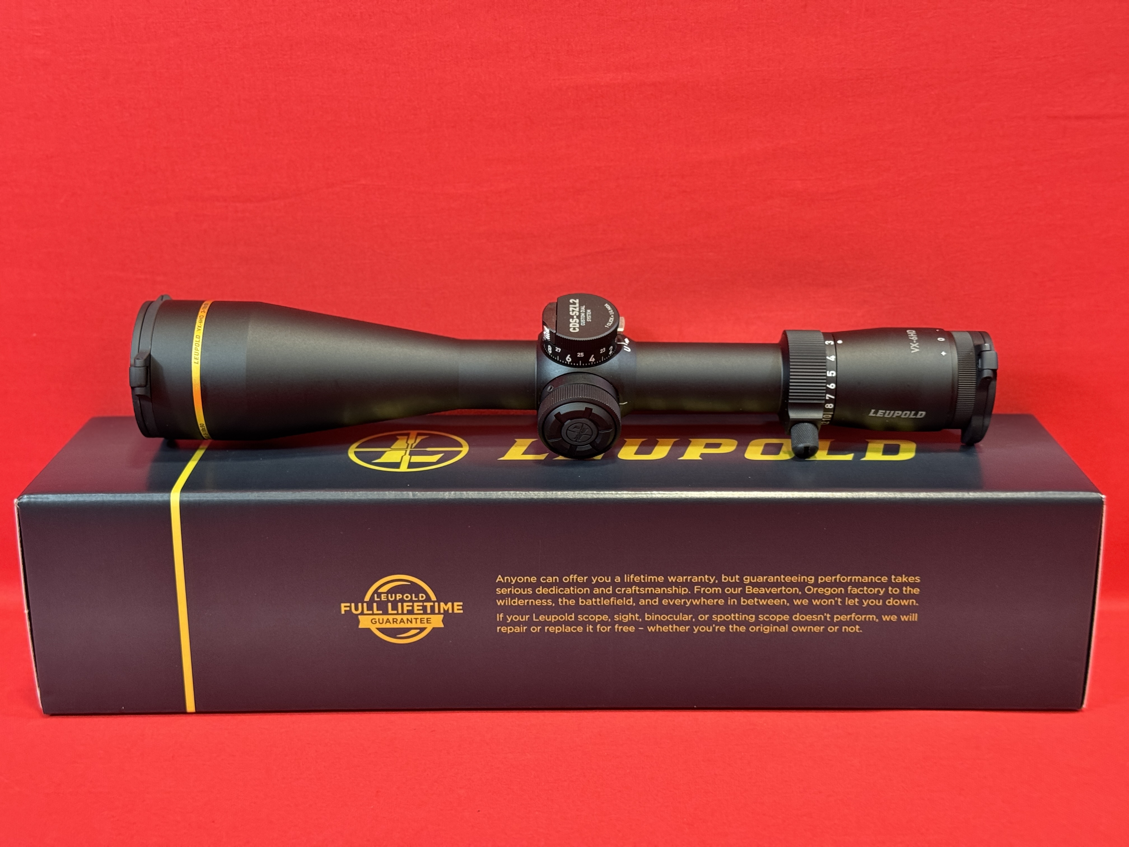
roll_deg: +0.4
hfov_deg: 39.7
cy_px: 424
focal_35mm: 48
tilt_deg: -20.0
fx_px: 1566
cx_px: 564
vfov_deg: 30.3
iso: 160
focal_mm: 6.76
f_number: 1.78
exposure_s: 1/60
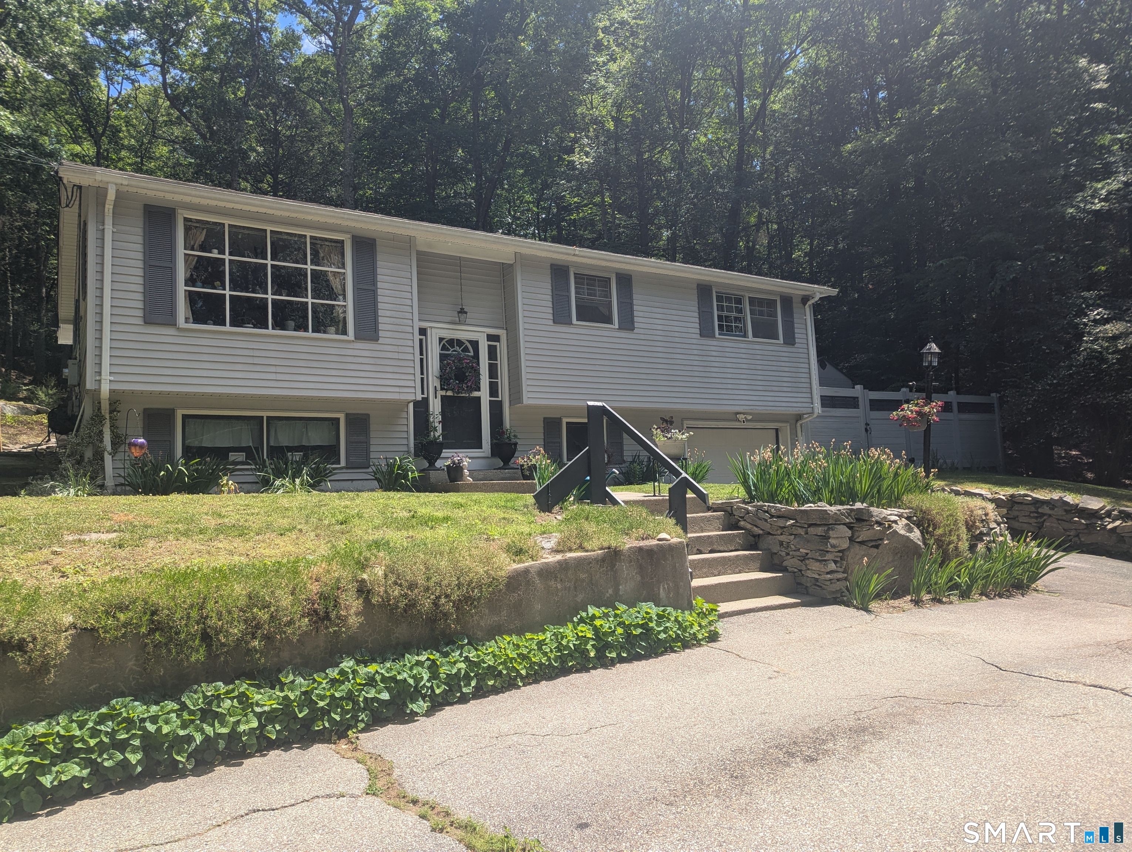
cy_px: 426
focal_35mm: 24
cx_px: 566
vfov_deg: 56.9
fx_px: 786
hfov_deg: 71.5
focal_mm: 6.81
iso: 45
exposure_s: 1/1029
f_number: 1.85
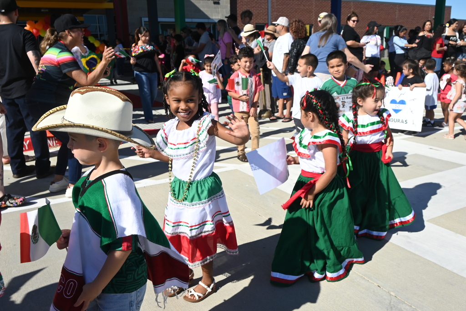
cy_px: 156
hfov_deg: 60.3
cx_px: 233
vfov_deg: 42.3
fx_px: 401
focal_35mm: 31
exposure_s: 1/400
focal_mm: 21
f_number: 7.1
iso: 100
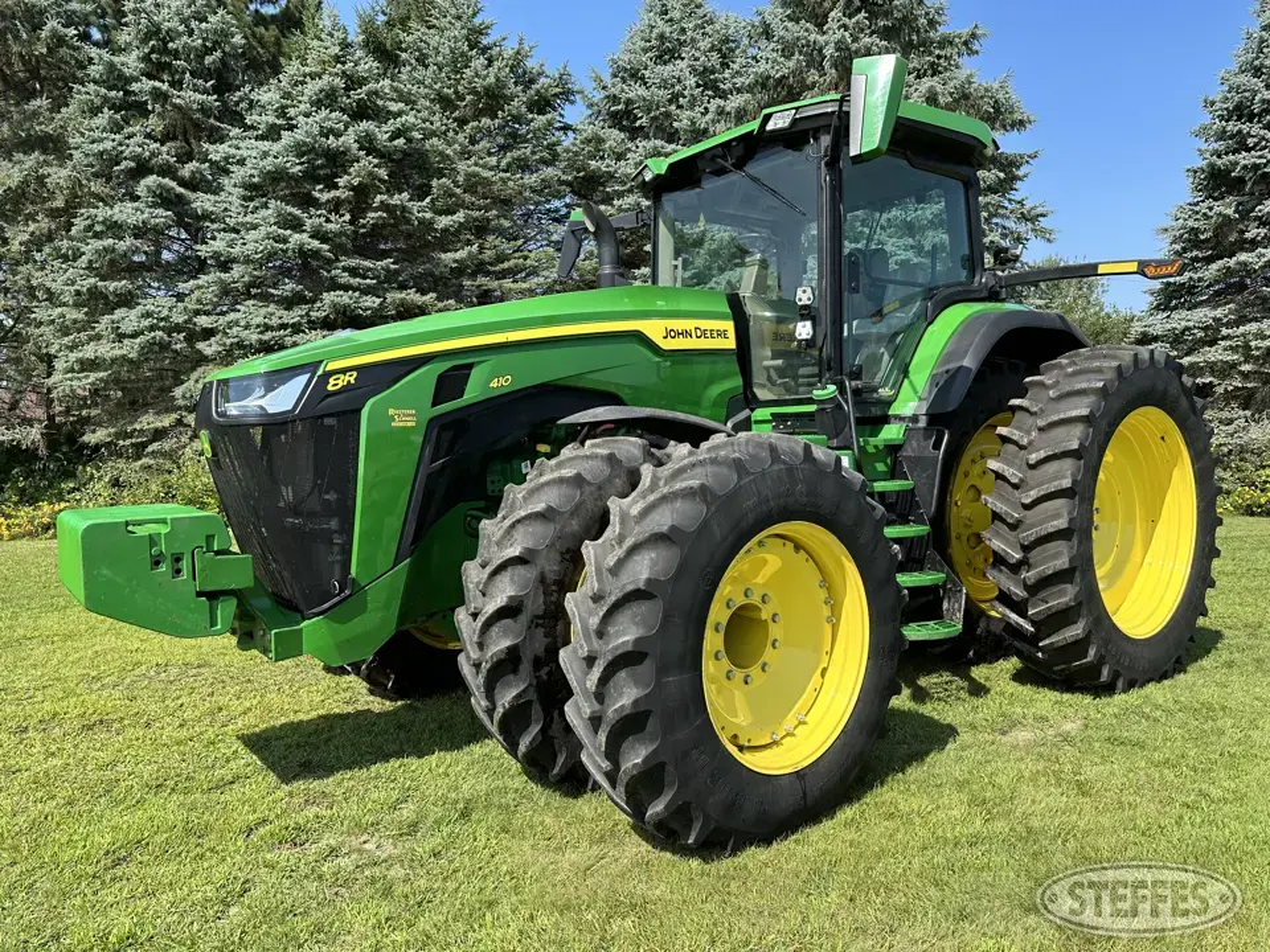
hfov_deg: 71.6
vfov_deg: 56.8
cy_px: 476
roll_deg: +2.2
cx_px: 635
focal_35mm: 24
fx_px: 881
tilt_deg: -4.6
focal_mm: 6.86
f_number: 1.78
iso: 80
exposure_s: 1/2203
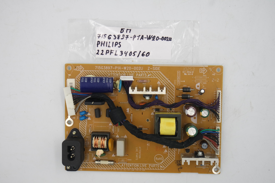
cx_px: 138
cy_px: 92
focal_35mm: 54
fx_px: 412
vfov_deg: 25.1
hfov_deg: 36.9
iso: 200
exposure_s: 1/125
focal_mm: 20
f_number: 5
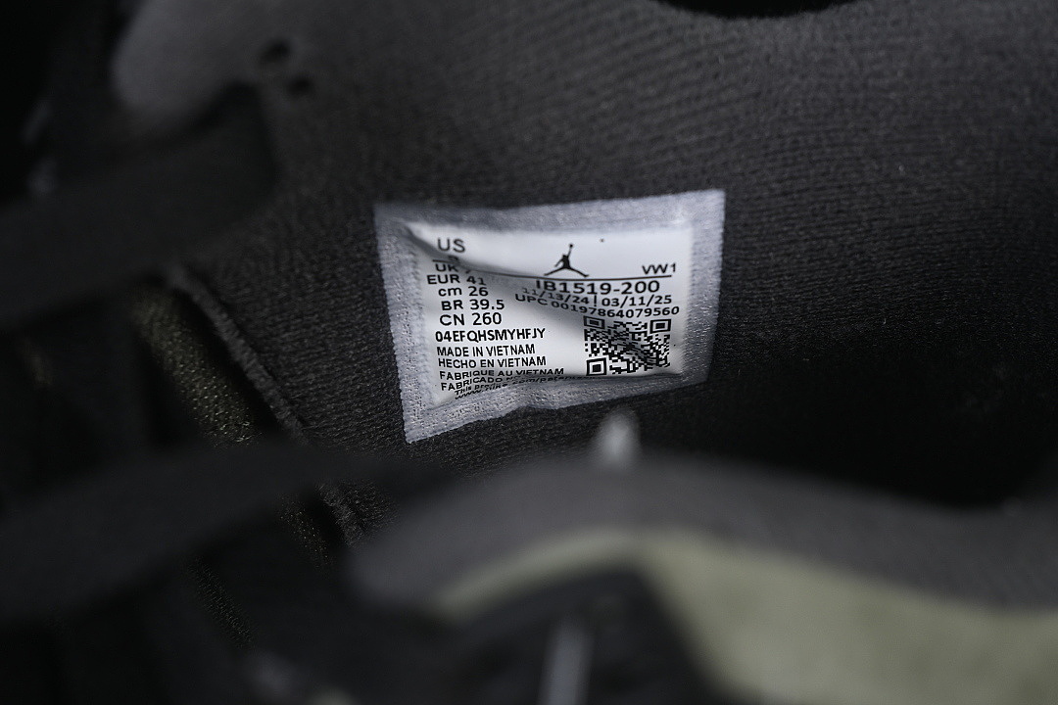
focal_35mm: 75
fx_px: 2204
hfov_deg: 27.0
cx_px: 529
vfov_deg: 18.2
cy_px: 352
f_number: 6.3
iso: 160
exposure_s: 1/60
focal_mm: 50
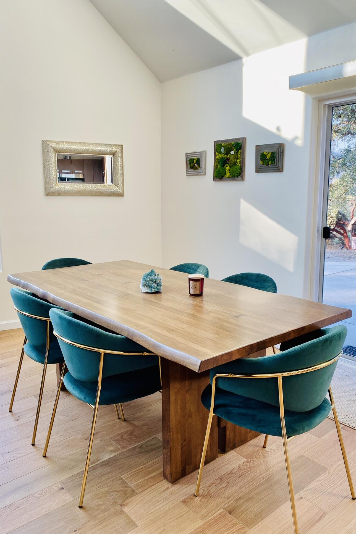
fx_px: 415
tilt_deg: -8.7
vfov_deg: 65.5
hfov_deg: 46.4
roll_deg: +0.4
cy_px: 267
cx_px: 180
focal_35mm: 28
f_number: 1.8
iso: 32
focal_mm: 4.25
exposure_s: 1/122
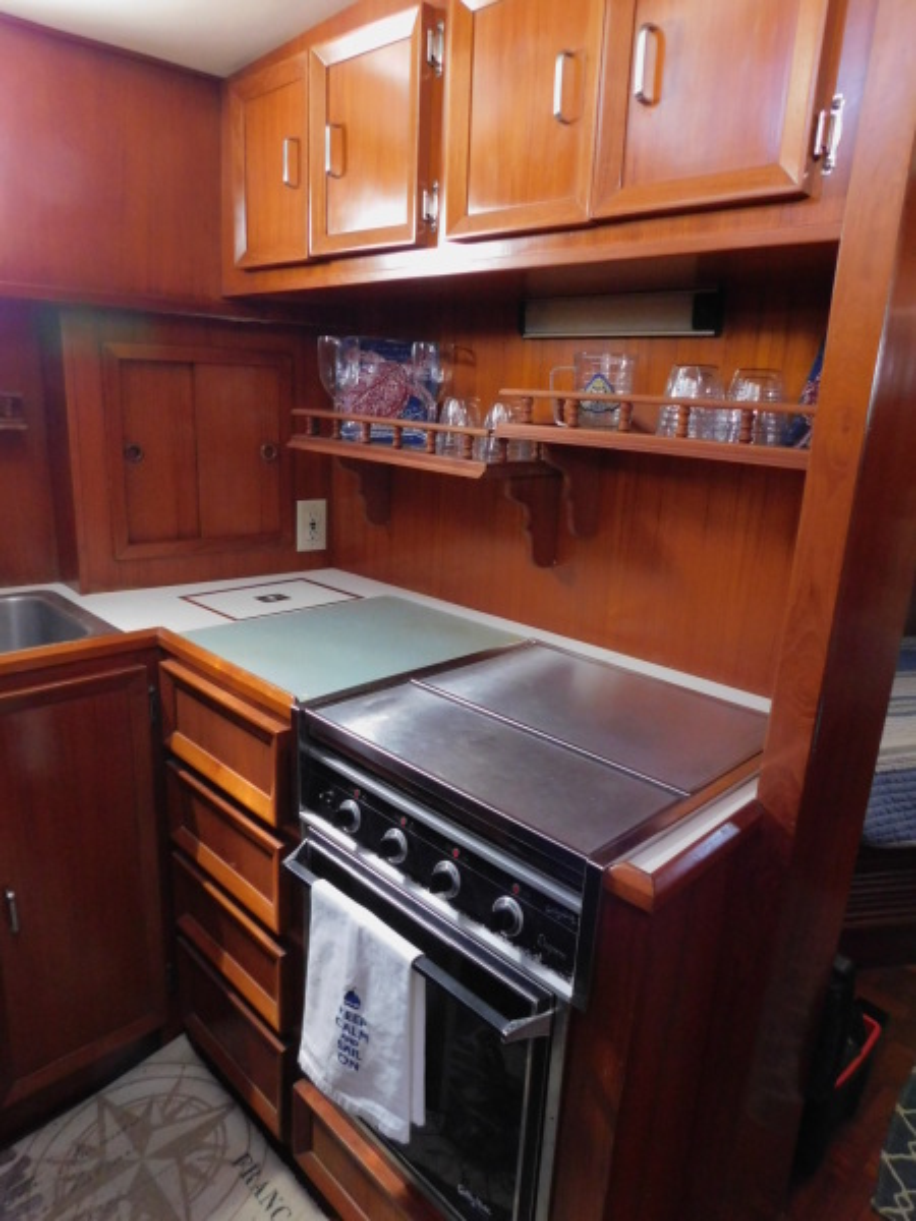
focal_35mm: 23
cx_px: 458
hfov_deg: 58.9
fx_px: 811
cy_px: 610
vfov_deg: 73.9
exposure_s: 1/8
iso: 500
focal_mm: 4
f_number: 3
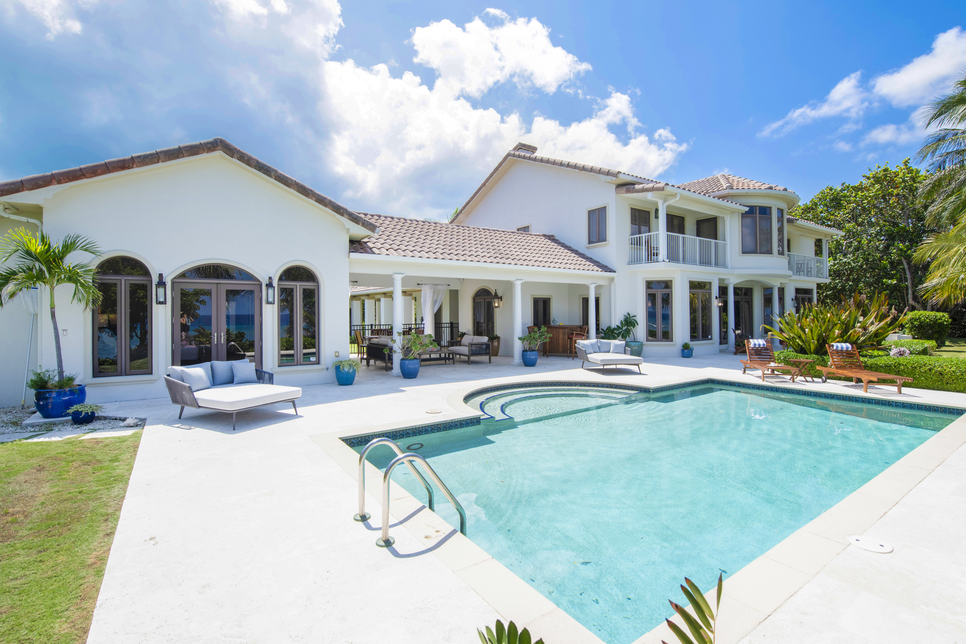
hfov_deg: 96.7
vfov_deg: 73.6
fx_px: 429
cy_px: 297
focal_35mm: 16
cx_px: 482
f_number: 10
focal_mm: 14
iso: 320
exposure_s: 1/400
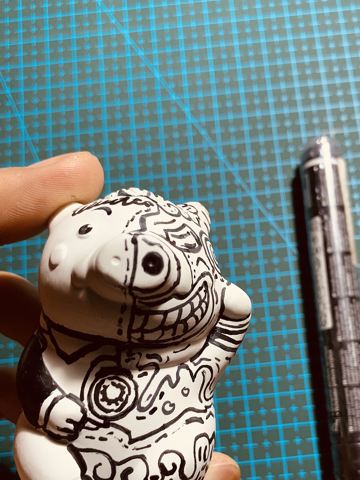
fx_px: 555
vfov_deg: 46.0
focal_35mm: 40
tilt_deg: -49.6
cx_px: 232
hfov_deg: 35.7
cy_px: 327
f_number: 1.8
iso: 64
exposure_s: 1/50
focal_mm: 4.25
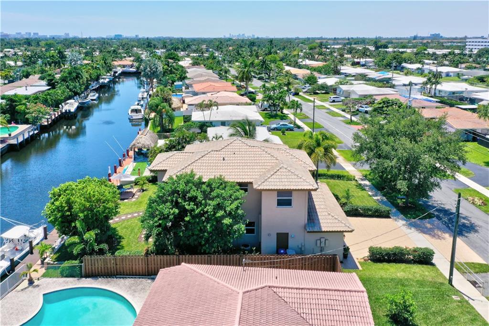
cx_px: 244
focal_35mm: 28
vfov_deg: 46.4
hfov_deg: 65.5
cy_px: 163
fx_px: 380
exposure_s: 1/800
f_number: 6.3
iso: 100
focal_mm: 10.3
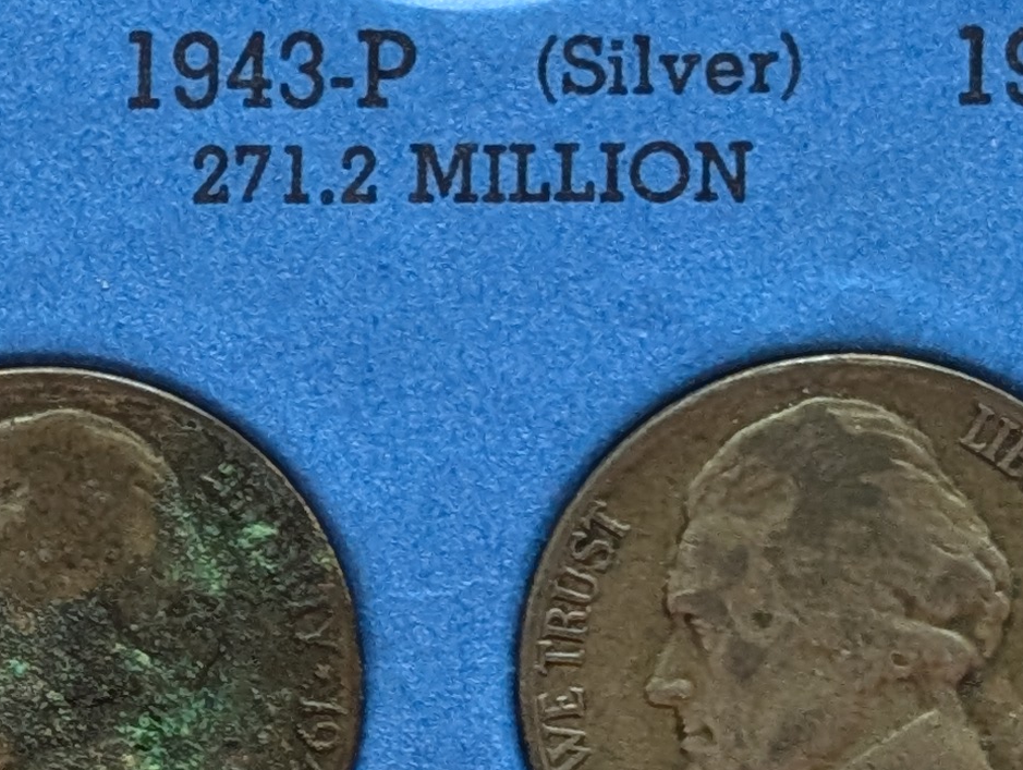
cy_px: 429
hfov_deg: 9.1
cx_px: -330
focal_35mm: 213
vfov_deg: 7.0
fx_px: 6304
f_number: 1.68
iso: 44
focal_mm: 6.9
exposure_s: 1/51.6
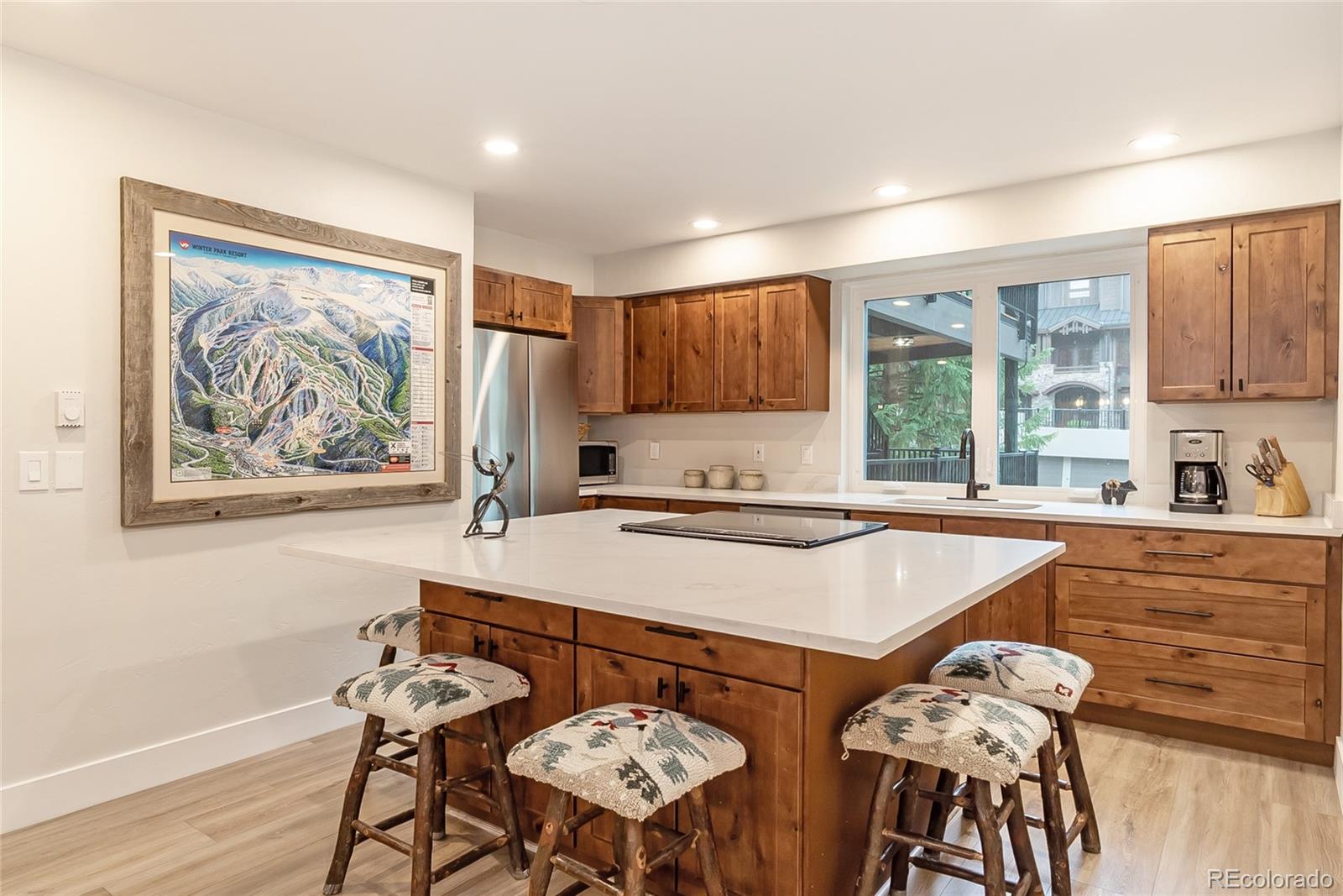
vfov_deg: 59.5
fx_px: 783
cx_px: 672
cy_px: 448
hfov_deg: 81.2
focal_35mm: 21
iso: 100
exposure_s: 1/5
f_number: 10
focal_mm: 14
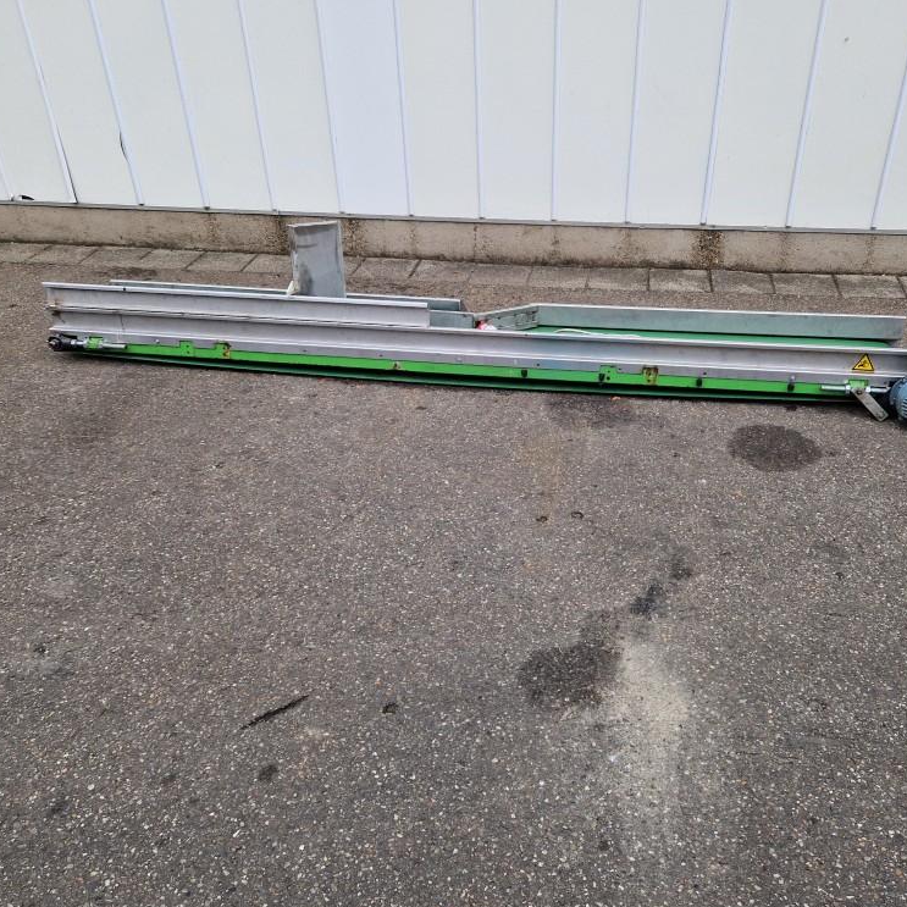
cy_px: 466
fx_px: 830
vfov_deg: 57.3
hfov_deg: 57.0
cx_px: 532
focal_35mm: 28
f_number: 1.8
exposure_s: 1/1032
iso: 50
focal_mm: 5.4
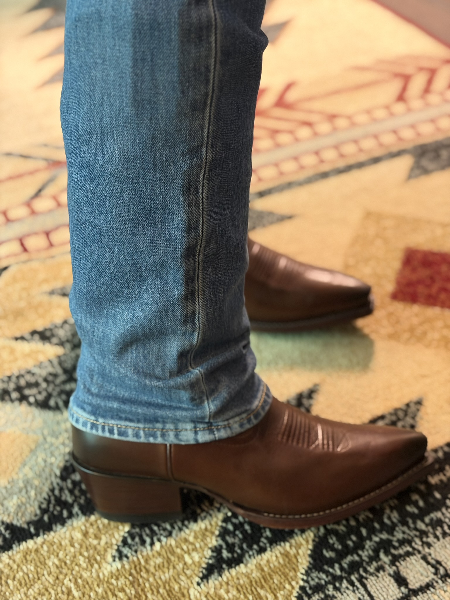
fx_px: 832
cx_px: 225
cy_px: 300
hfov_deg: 30.3
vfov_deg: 39.7
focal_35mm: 48
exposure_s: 1/30
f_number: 1.78
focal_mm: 6.76
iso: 640
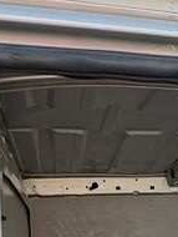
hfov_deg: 20.5
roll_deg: -1.7
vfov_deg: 24.1
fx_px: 451
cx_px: 225
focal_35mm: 66
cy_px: 339
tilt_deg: -8.6
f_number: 2.2
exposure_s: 1/163
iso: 64
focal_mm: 2.22
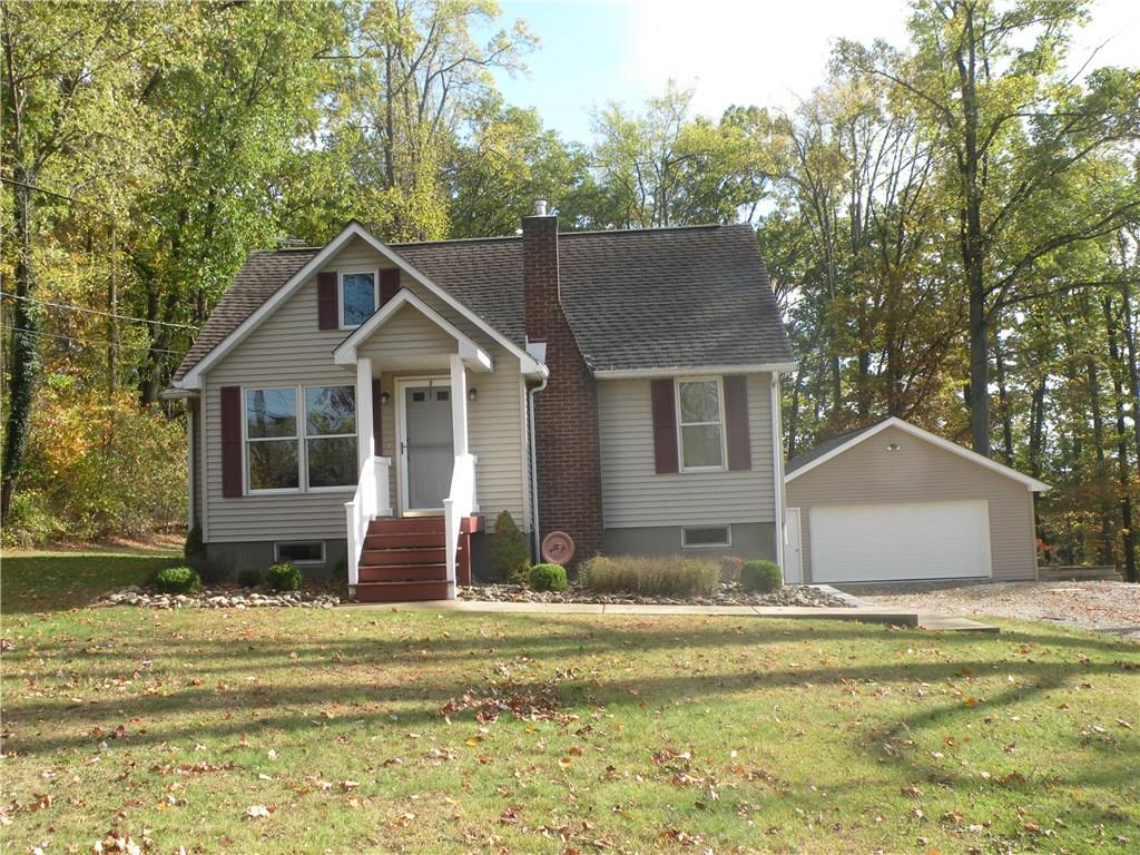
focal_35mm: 33
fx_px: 1087
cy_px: 428
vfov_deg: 42.9
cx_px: 570
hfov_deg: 55.4
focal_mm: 5.8
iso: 64
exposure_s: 1/123
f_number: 5
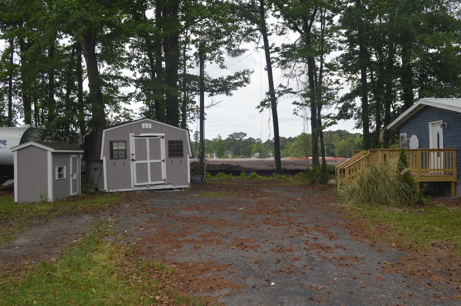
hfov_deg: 62.0
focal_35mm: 30
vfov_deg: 43.5
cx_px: 230
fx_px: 384
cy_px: 153
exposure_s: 1/200
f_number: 6.3
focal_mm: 20
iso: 100
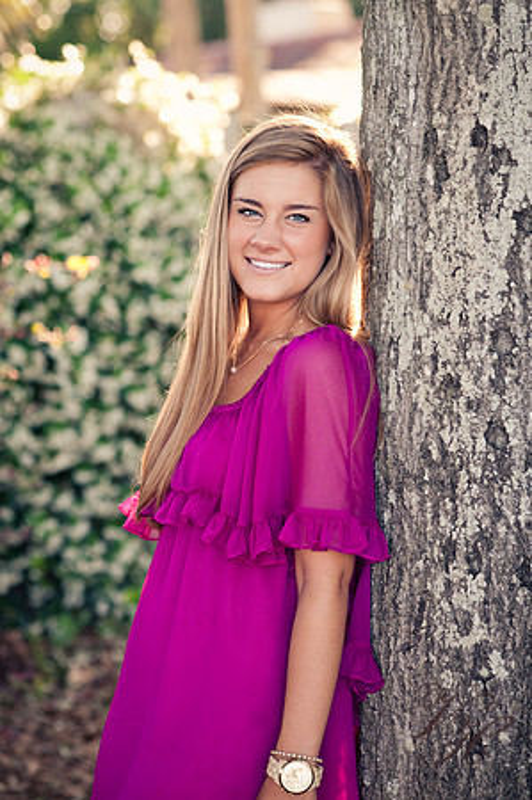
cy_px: 400
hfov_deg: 16.0
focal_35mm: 85
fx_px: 1888
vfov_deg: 23.9
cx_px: 266
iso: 250
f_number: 3.5
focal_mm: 85
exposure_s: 1/160
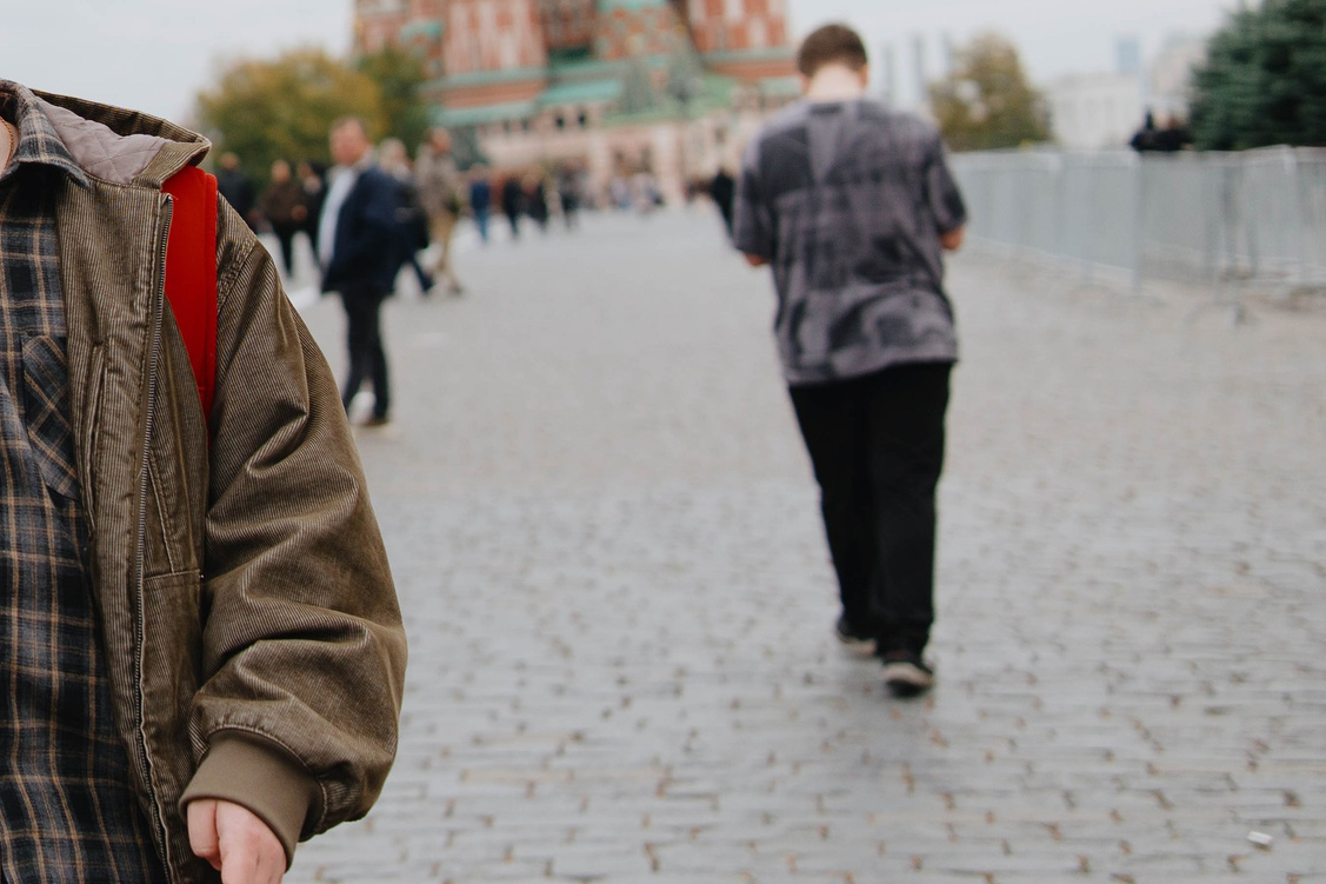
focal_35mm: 92
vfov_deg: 14.7
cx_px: -139
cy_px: 129
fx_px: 3388
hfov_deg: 21.0
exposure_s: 1/1600
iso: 100
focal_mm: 27
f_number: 1.8
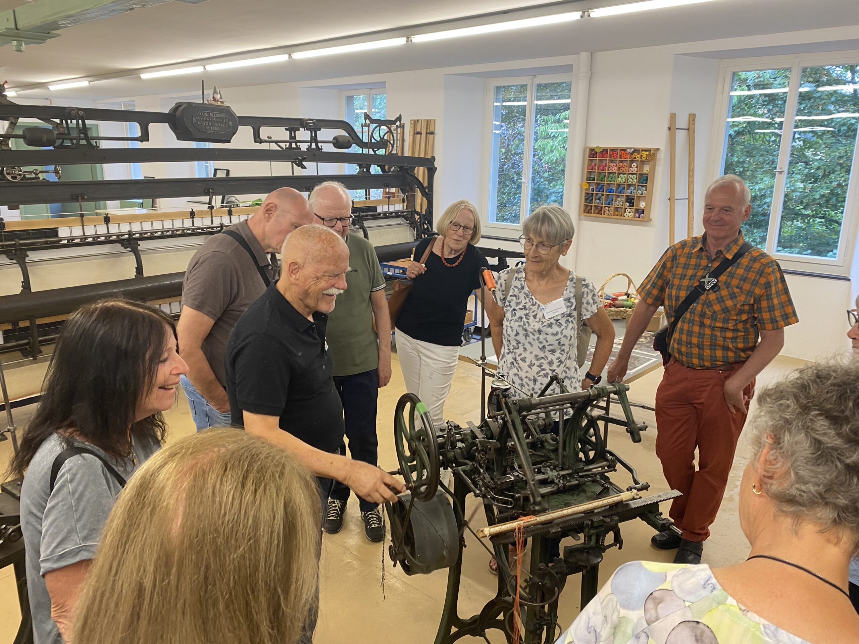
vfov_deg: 53.1
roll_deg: +0.2
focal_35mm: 26
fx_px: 645
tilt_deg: -14.0
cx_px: 430
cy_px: 322
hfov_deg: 67.3
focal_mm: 4.25
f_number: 1.8
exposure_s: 1/50
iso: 80
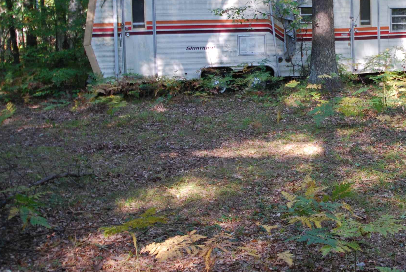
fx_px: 745
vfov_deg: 20.6
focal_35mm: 66
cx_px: 328
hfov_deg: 29.7
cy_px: 95
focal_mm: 24
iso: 200
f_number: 4.5
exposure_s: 1/50
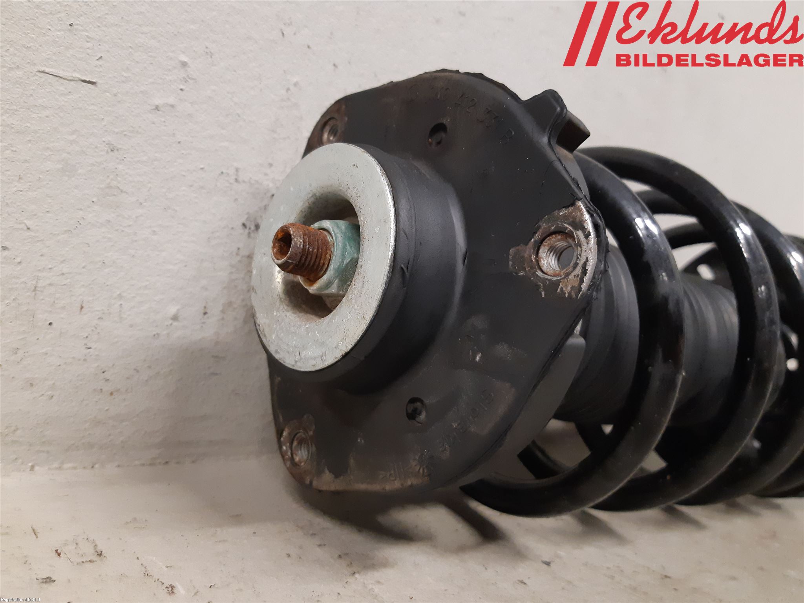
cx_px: 402
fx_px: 604
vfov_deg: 53.1
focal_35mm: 26
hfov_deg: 67.3
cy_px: 302
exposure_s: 1/50
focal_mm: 3.93
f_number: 1.7
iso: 320
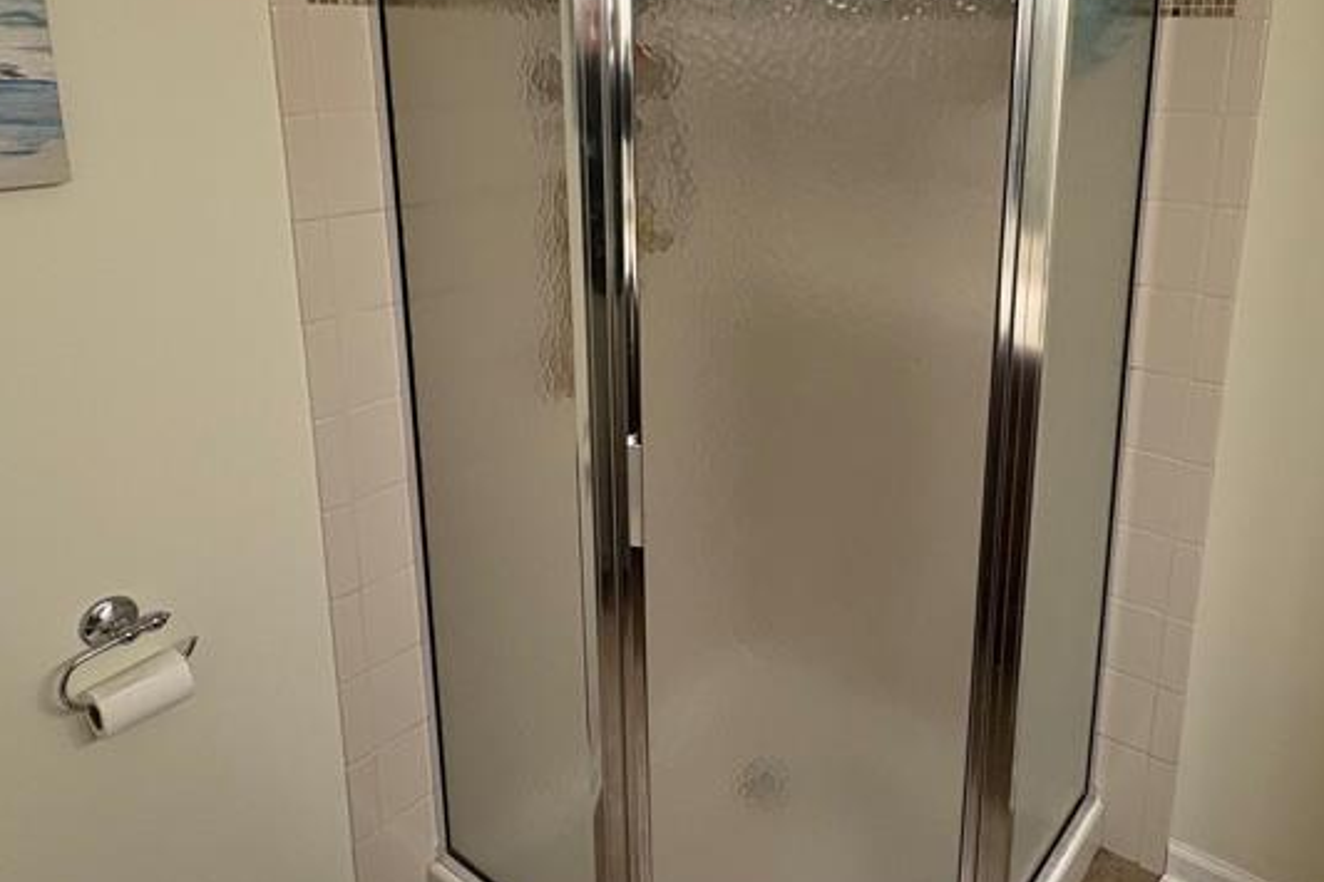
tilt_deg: -12.8
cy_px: 278
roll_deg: -0.6
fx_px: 1029
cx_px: 773
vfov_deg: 45.5
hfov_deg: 65.1
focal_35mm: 28
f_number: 2.2
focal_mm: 2.22
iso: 250
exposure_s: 1/60
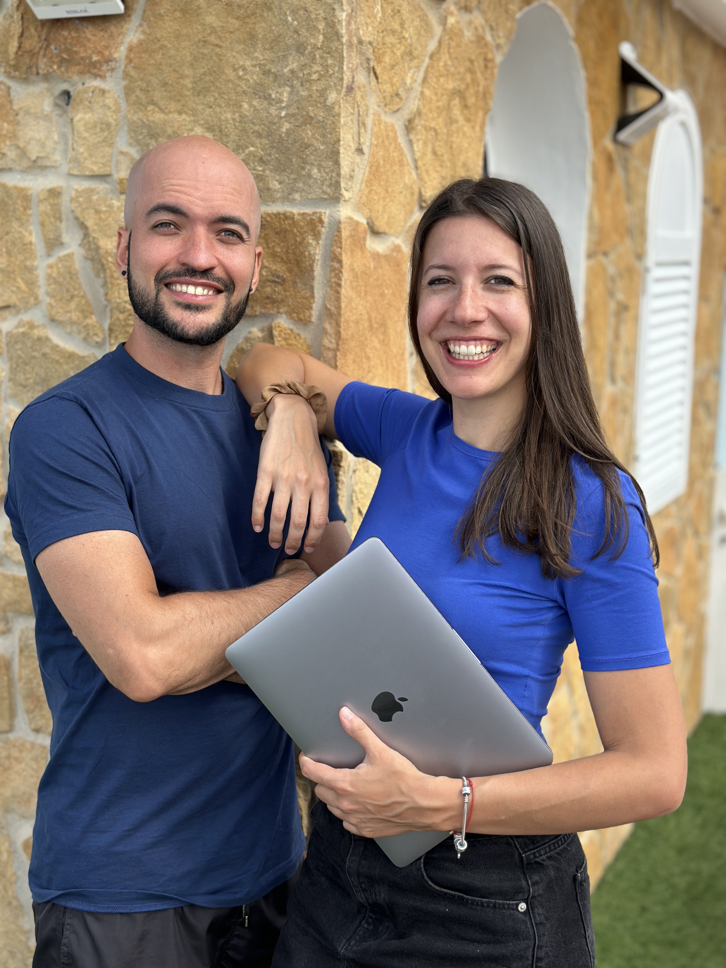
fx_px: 1342
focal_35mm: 48
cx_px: 363
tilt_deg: -8.9
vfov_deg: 39.7
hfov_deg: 30.3
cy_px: 484
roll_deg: -1.5
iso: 100
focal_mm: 6.86
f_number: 1.78
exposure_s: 1/2358
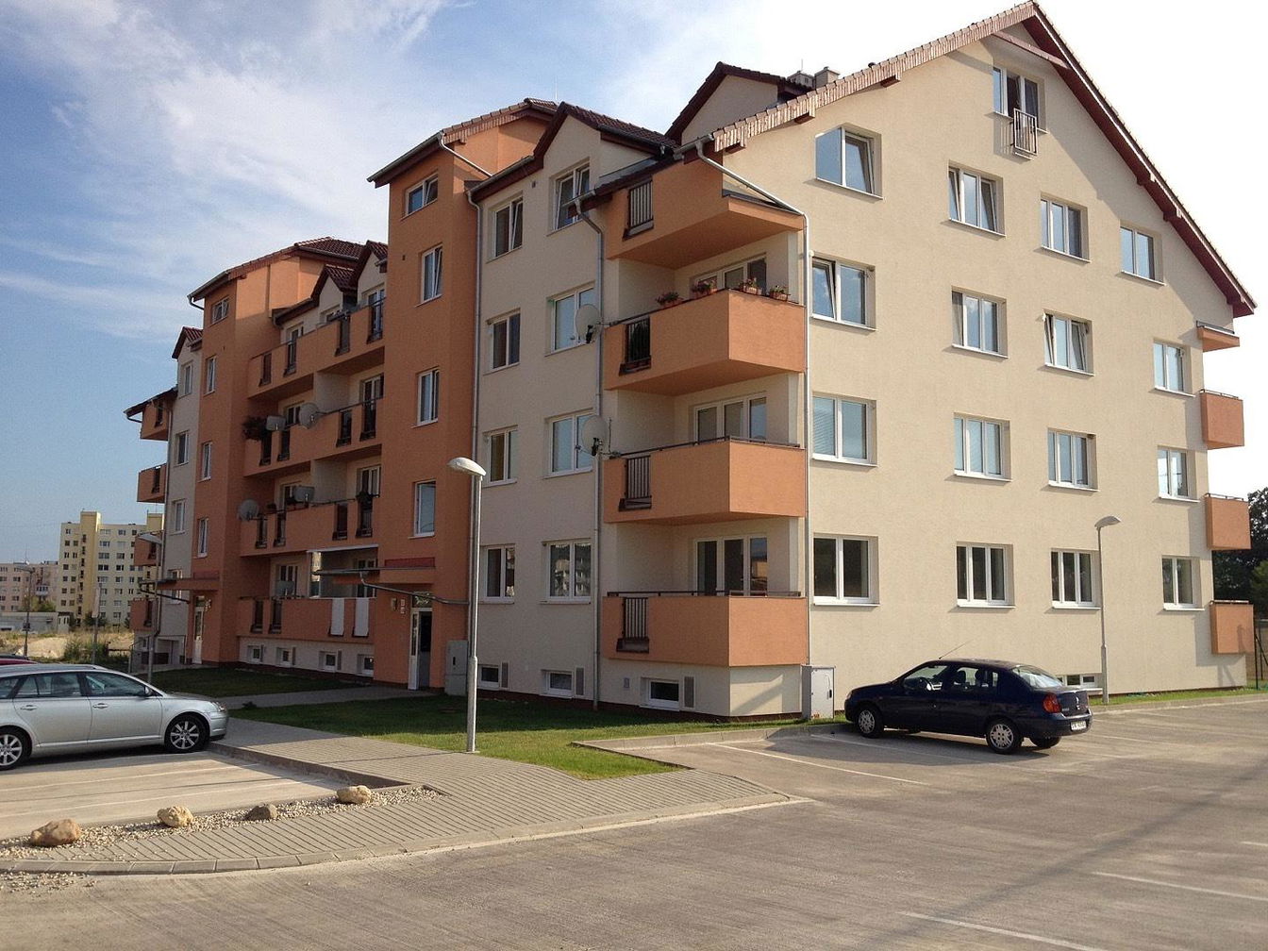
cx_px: 634
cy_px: 476
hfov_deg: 52.6
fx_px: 1282
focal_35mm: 35
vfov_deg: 40.7
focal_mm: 4.28
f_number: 2.4
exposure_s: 1/1200
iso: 64
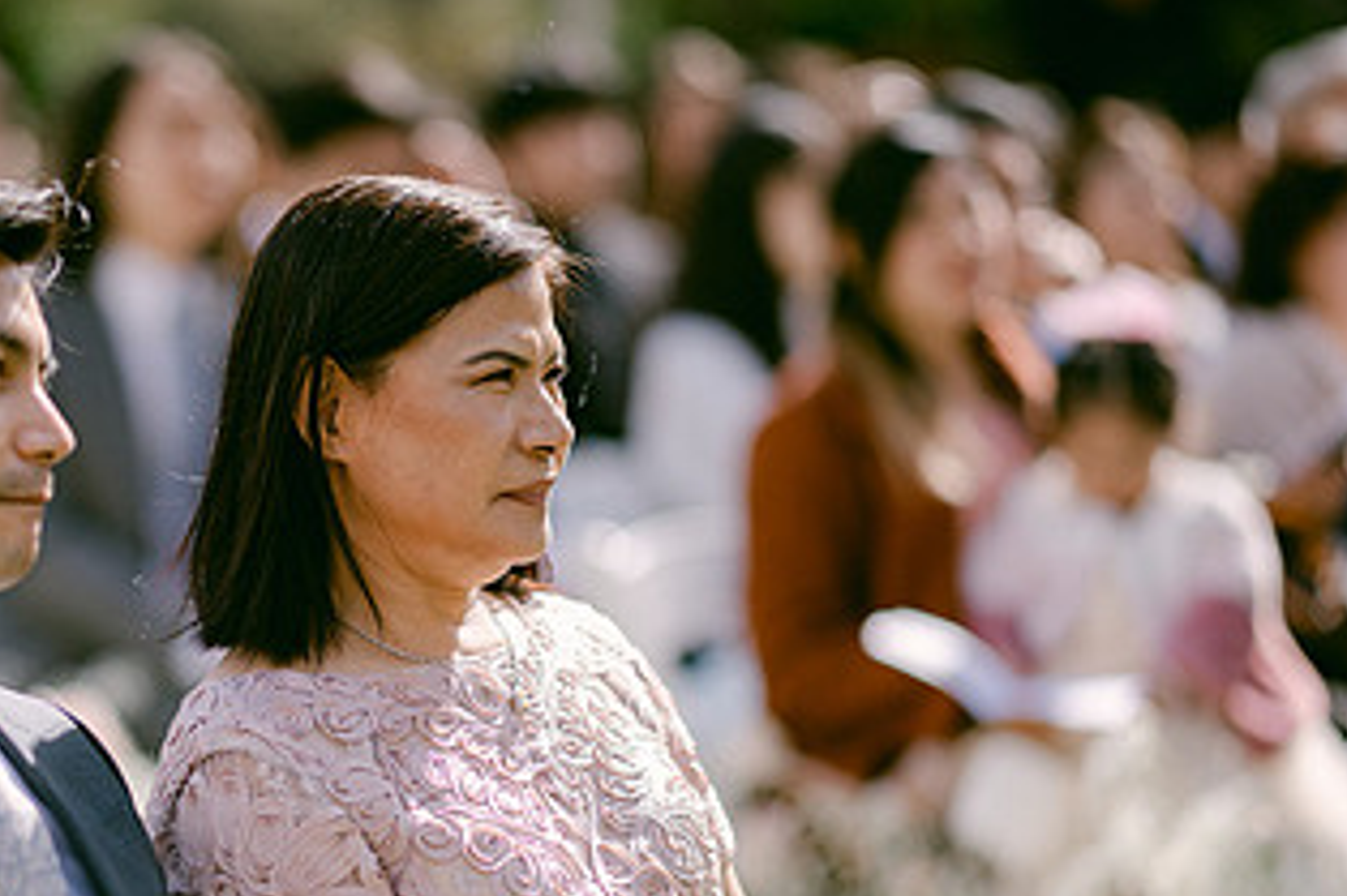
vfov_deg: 7.1
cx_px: 300
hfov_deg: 10.6
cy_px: 748
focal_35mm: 194
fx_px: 7255
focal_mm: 105
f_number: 1.4
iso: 200
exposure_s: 1/10000
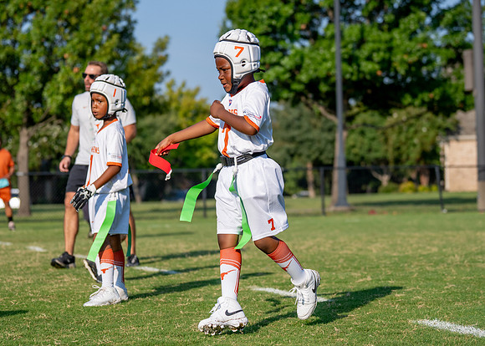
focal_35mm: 100
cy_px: 172
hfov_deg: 20.0
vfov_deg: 14.4
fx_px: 1372
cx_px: 256
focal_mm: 70
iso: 200
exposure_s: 1/4000
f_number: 2.8
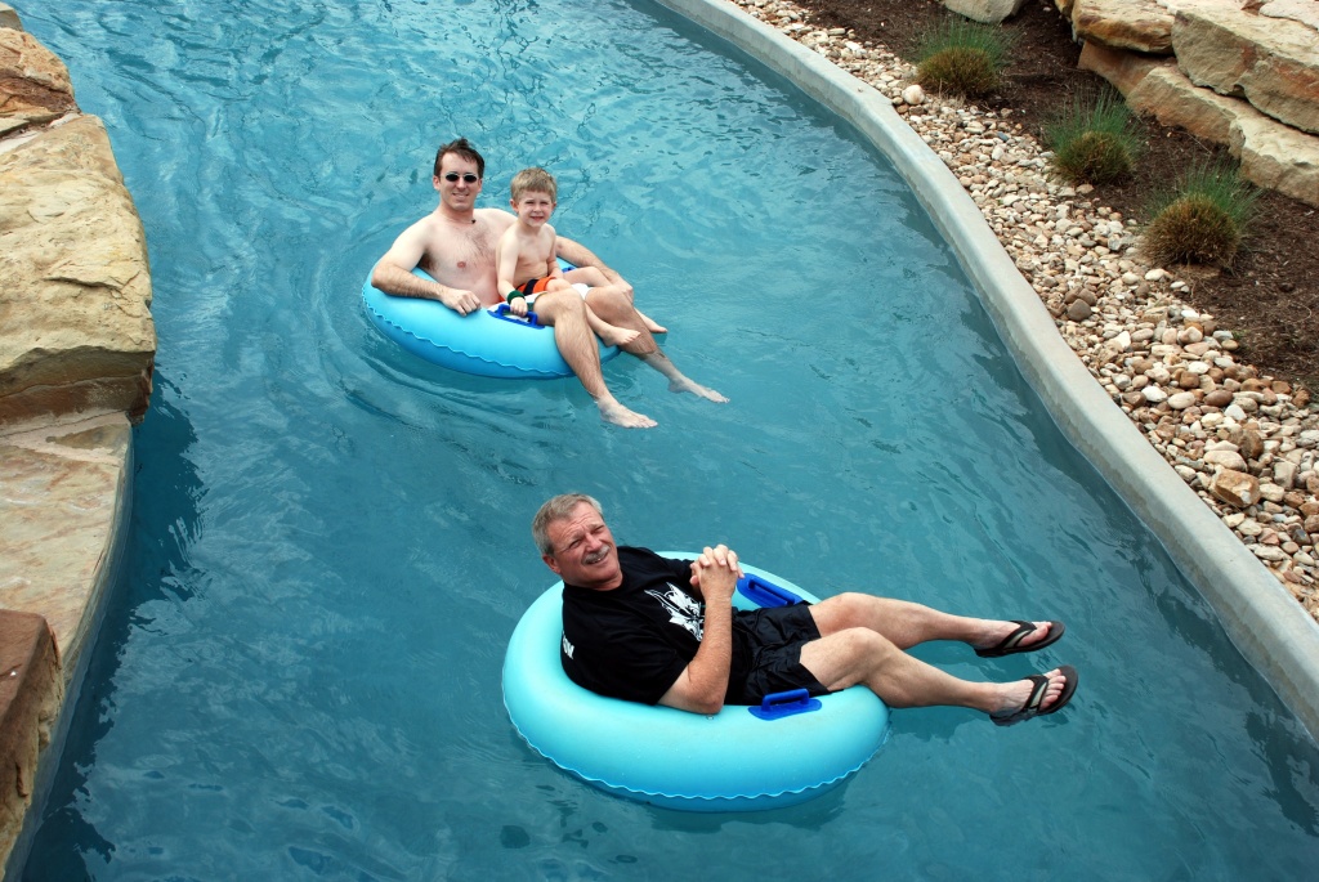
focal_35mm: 42
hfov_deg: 46.4
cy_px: 441
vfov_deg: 32.0
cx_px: 660
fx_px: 1540
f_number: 7.1
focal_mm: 28
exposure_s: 1/200
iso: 100
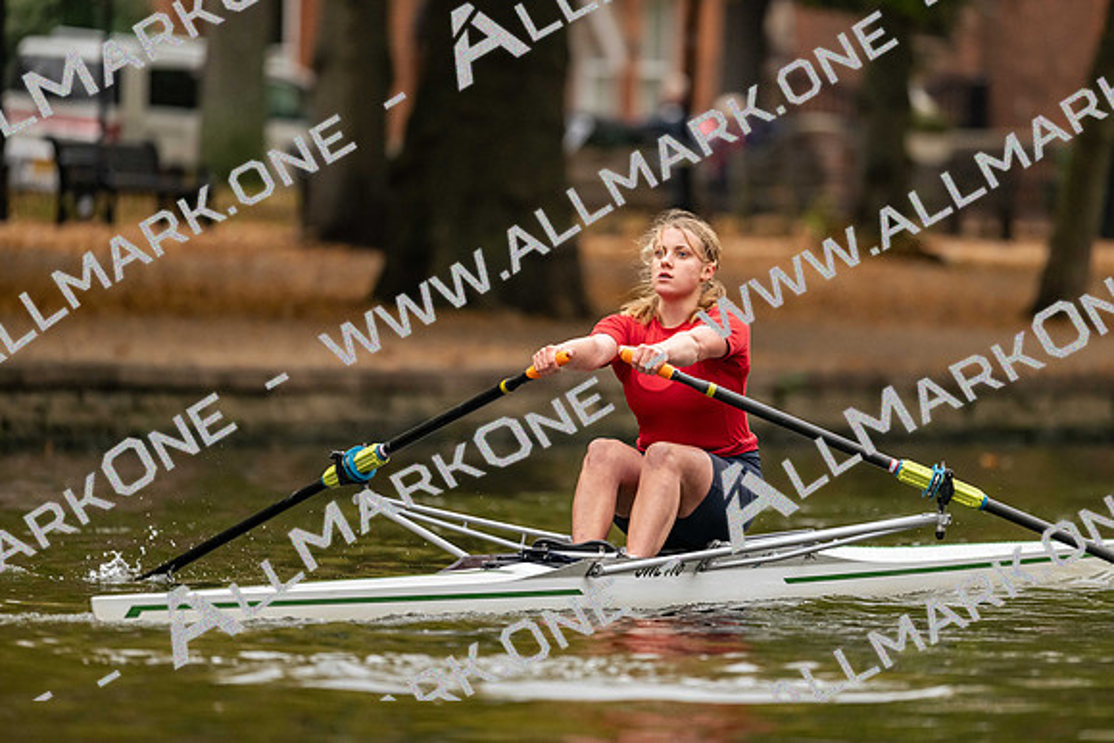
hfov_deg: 5.2
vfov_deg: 3.4
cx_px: 557
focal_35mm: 400
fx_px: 12380
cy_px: 372
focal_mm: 400
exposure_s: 1/2500
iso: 2500
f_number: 4.5
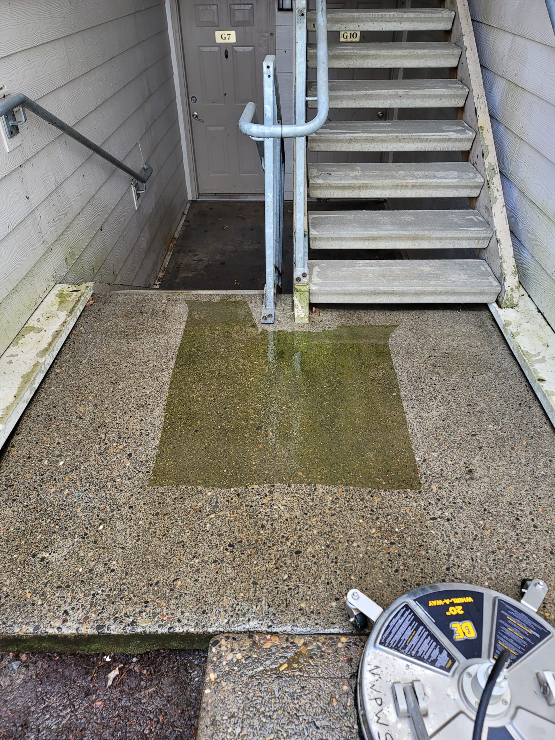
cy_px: 370
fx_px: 534
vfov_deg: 69.4
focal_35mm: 25
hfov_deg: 54.9
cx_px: 278
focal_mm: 7
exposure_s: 1/120
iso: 50
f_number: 1.8
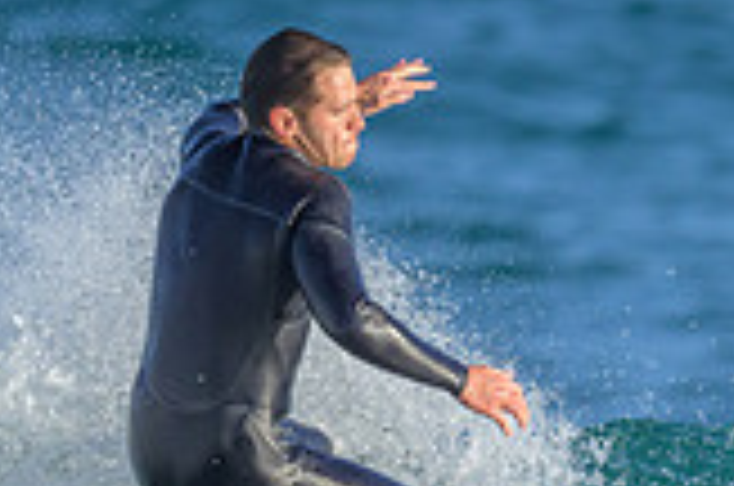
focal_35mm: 3210
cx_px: 404
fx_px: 65320
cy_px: 488
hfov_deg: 0.6
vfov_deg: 0.4
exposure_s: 1/2000
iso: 560
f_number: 6.3
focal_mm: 800
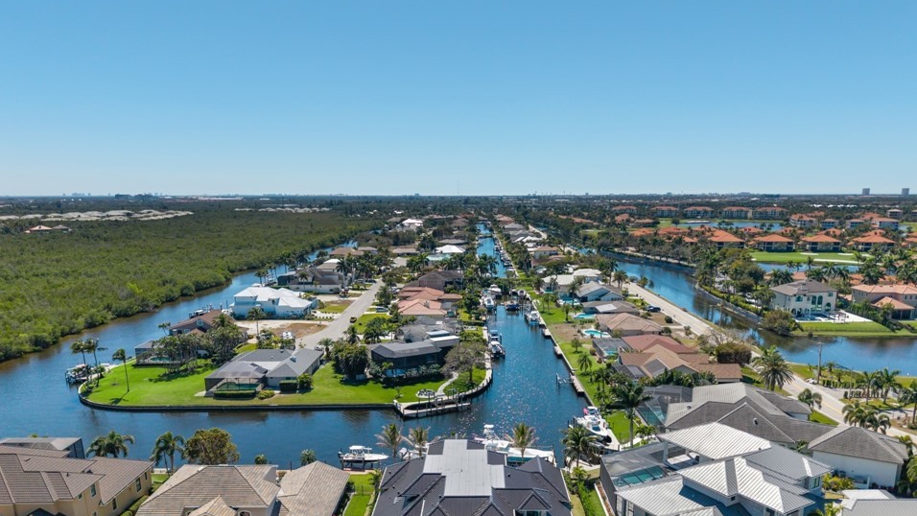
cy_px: 349
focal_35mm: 28
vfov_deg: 40.9
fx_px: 681
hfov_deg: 67.9
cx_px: 476
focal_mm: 8.67
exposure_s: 1/640
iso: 100
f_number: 1.8
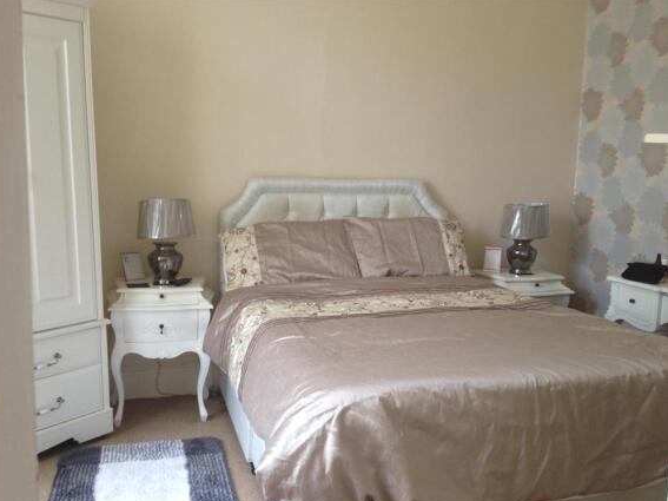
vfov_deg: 39.6
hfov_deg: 51.4
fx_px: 695
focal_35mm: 36
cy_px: 255
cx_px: 328
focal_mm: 4.28
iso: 80
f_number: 2.4
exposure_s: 1/20
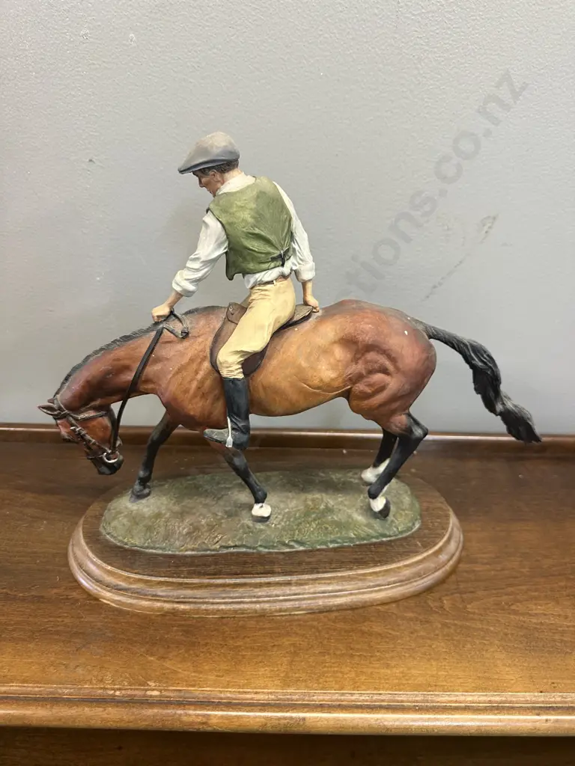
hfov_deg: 56.8
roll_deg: -1.5
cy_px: 383
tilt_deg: -28.3
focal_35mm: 24
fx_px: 532
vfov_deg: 71.6
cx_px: 288
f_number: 1.78
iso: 320
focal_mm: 6.86
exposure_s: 1/50
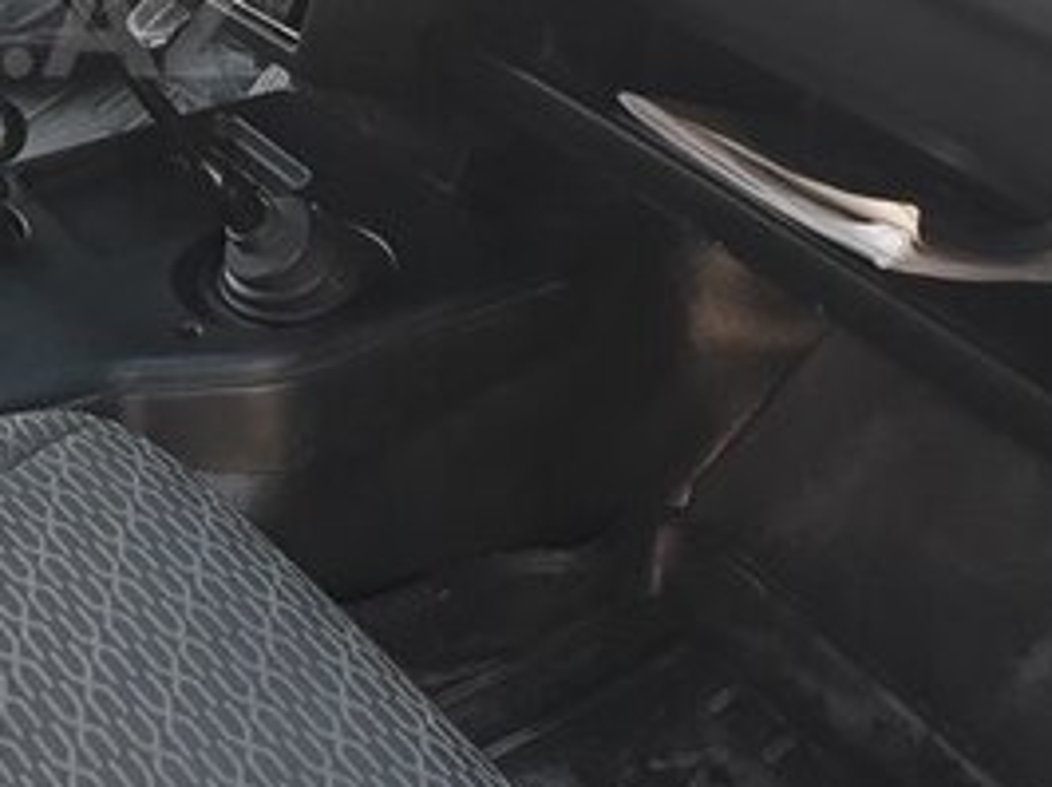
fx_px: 2034
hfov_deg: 26.4
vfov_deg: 21.2
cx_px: -150
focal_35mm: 67
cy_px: 18
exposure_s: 1/100
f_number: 1.7
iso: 80
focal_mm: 3.71
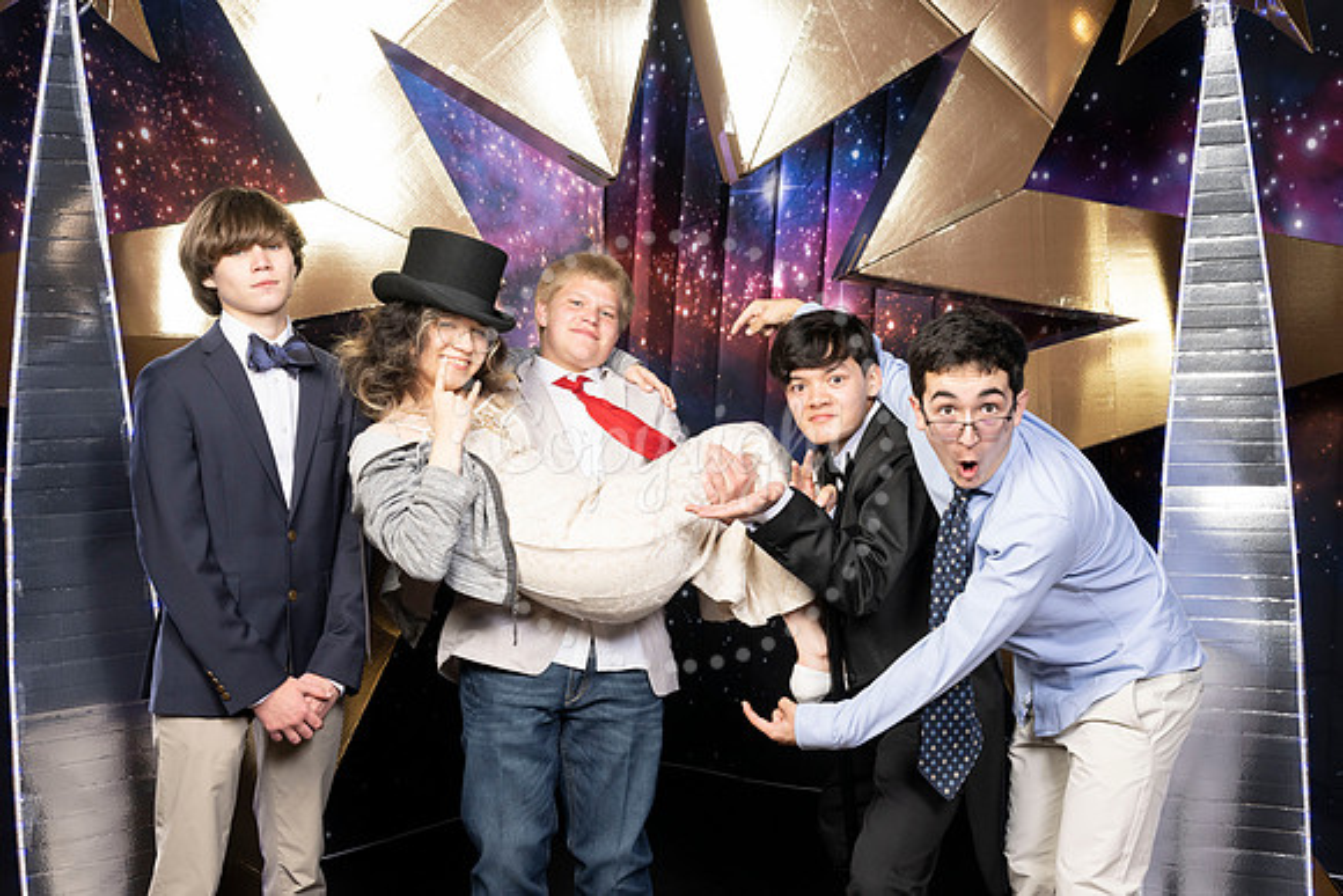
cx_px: 672
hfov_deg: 50.7
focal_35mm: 38
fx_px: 1418
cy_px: 448
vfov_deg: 35.1
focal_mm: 38
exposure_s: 1/160
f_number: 9
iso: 320
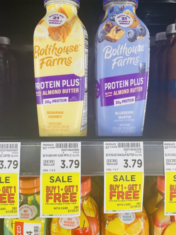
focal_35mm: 30
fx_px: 203
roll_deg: +0.8
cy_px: 104
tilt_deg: -6.5
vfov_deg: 59.8
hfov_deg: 46.8
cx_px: 91
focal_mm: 4.2
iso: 64
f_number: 1.6
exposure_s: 1/120
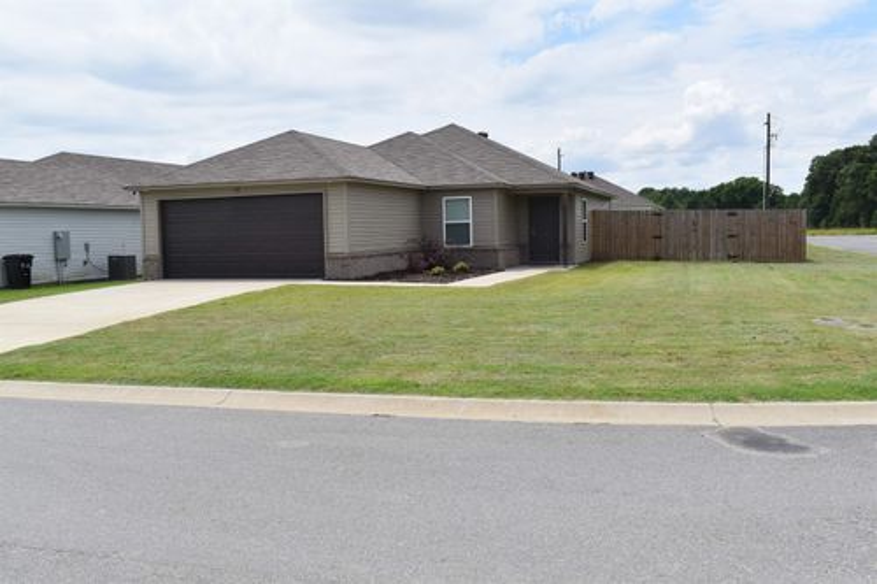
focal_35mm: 34
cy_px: 292
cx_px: 438
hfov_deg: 55.1
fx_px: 840
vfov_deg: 38.3
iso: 100
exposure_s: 1/320
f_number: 9
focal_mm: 23
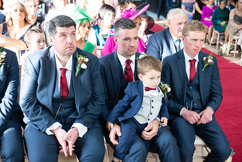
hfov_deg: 34.5
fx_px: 390
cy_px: 81
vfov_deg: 23.4
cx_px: 121
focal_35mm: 58
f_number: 3.5
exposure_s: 1/160
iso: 640
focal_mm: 58
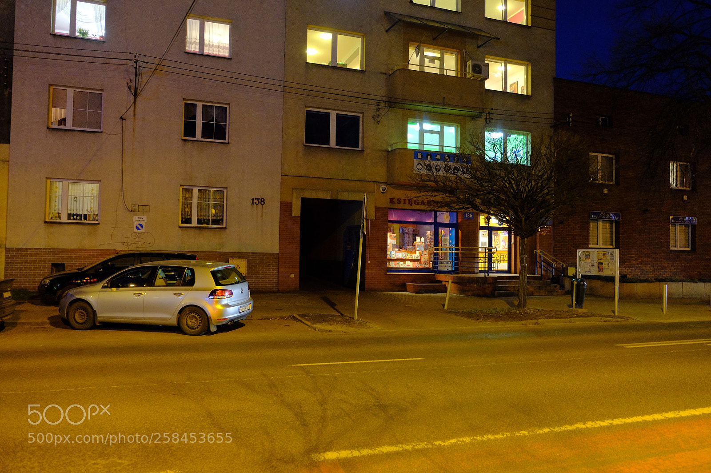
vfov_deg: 47.9
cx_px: 356
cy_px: 236
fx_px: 533
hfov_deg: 67.4
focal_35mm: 27
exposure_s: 1/8
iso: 1250
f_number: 2.8
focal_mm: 18
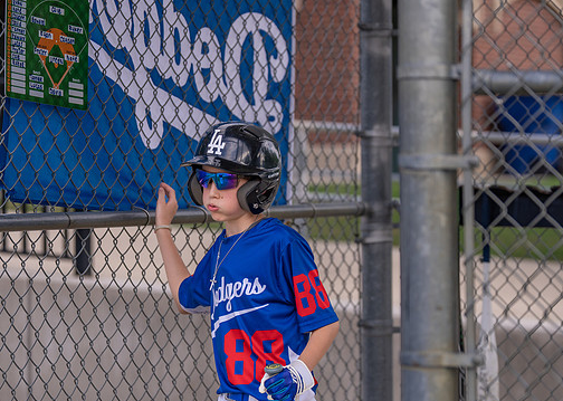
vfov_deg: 11.7
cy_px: 218
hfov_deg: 16.3
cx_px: 281
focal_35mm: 123
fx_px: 1965
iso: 100
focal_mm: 97
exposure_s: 1/800
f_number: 2.8
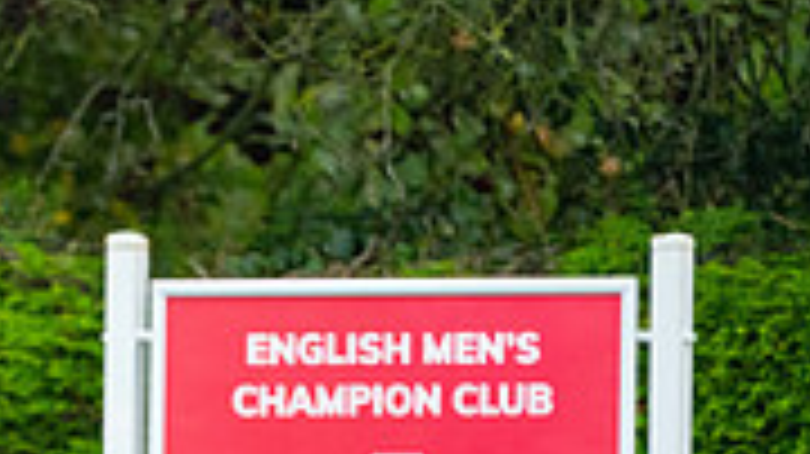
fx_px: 21723
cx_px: -450
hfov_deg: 2.1
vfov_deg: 1.2
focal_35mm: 1012
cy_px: 825
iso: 1000
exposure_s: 1/800
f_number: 4
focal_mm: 300
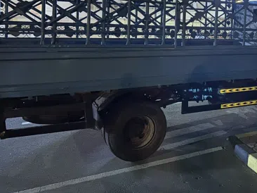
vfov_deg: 33.3
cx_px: 216
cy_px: 38
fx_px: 312
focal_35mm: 42
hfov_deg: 42.2
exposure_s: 1/20
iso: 2000
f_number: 1.78
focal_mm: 6.86
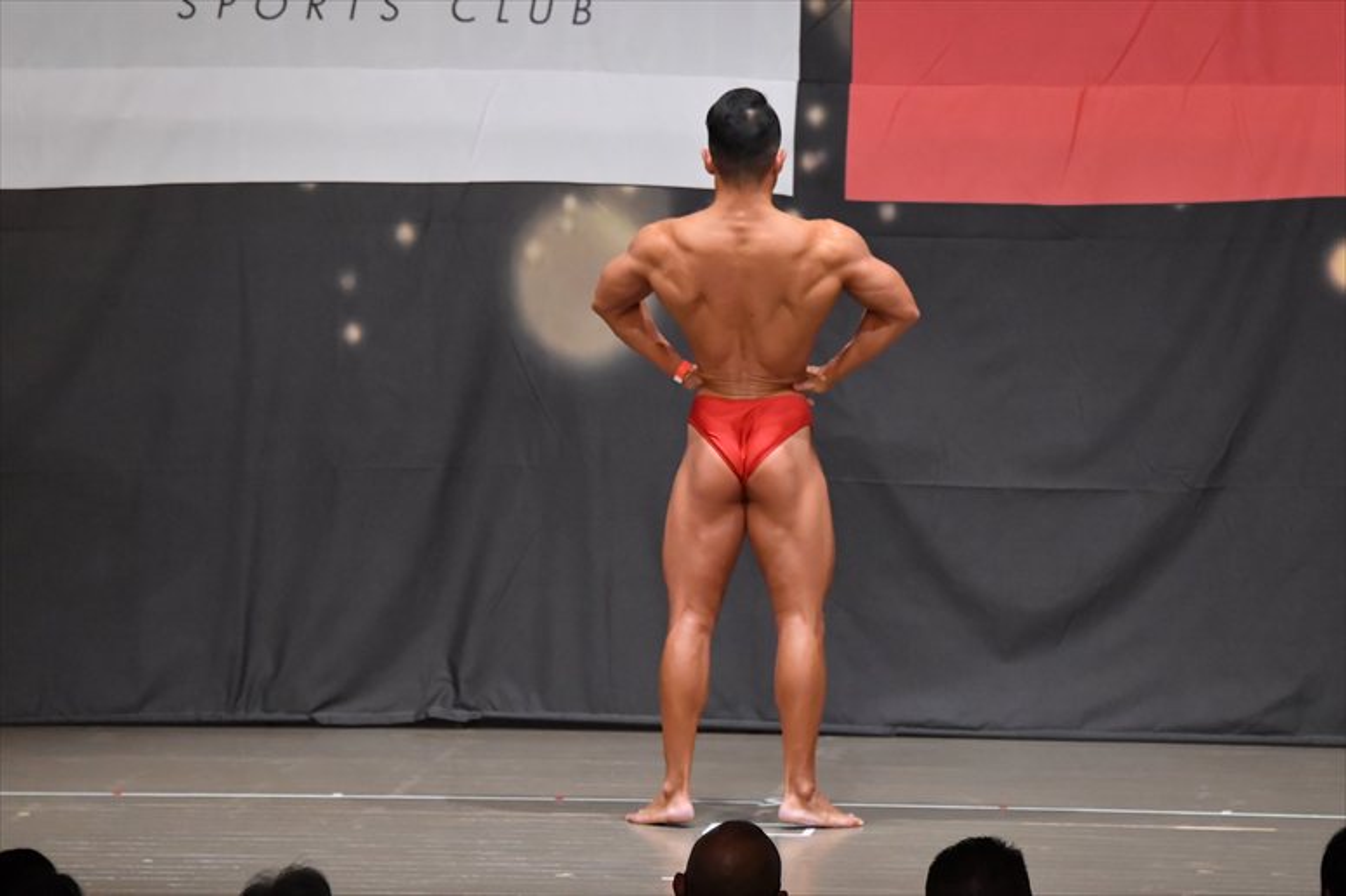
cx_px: 673
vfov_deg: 6.3
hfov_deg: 9.5
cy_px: 448
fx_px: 8110
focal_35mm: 217
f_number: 5.6
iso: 6400
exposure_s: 1/400
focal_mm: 145
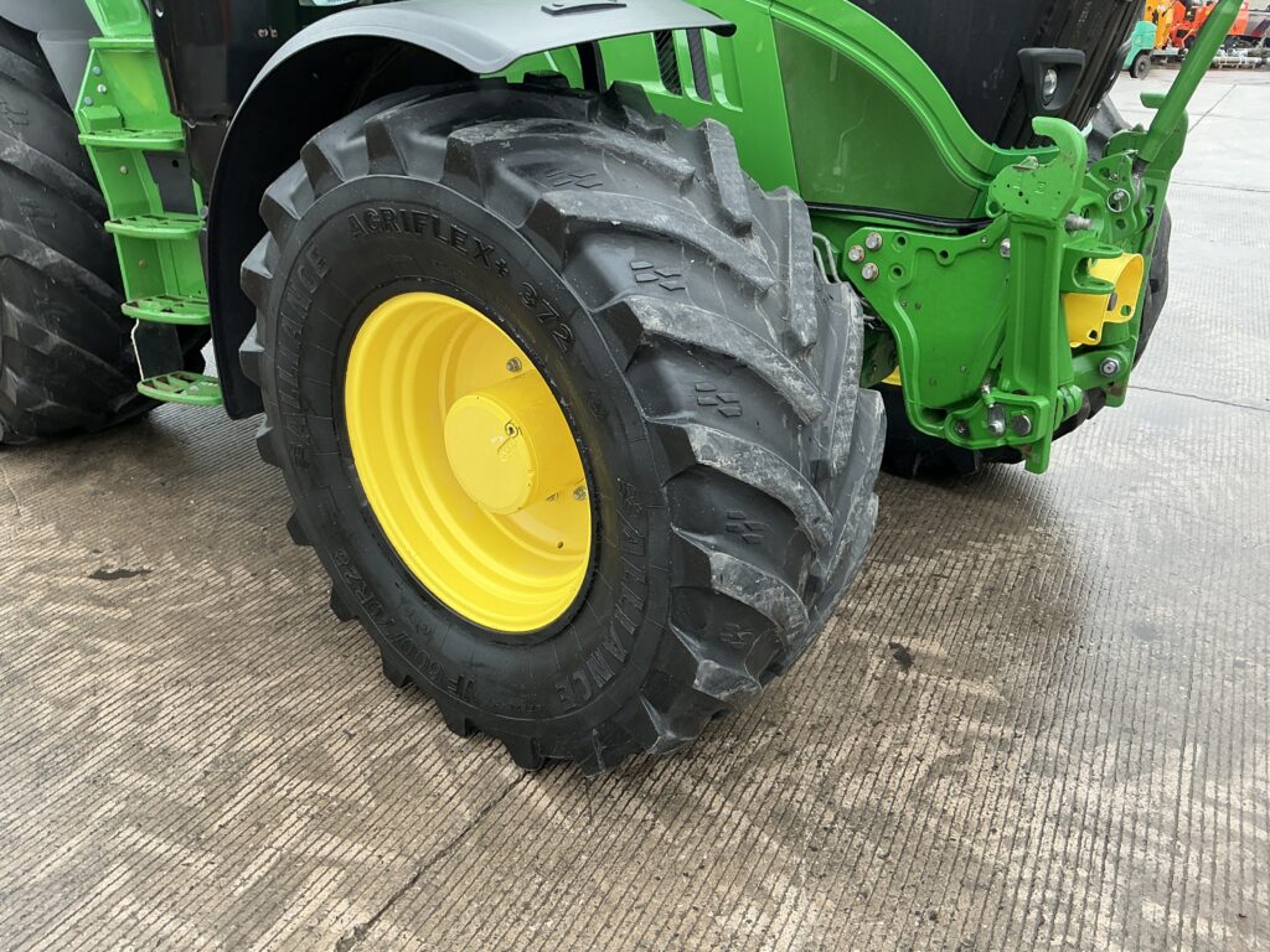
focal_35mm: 28
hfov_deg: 63.4
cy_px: 476
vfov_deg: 49.7
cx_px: 635
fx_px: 1027
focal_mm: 3
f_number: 1.8
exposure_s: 1/235
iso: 20
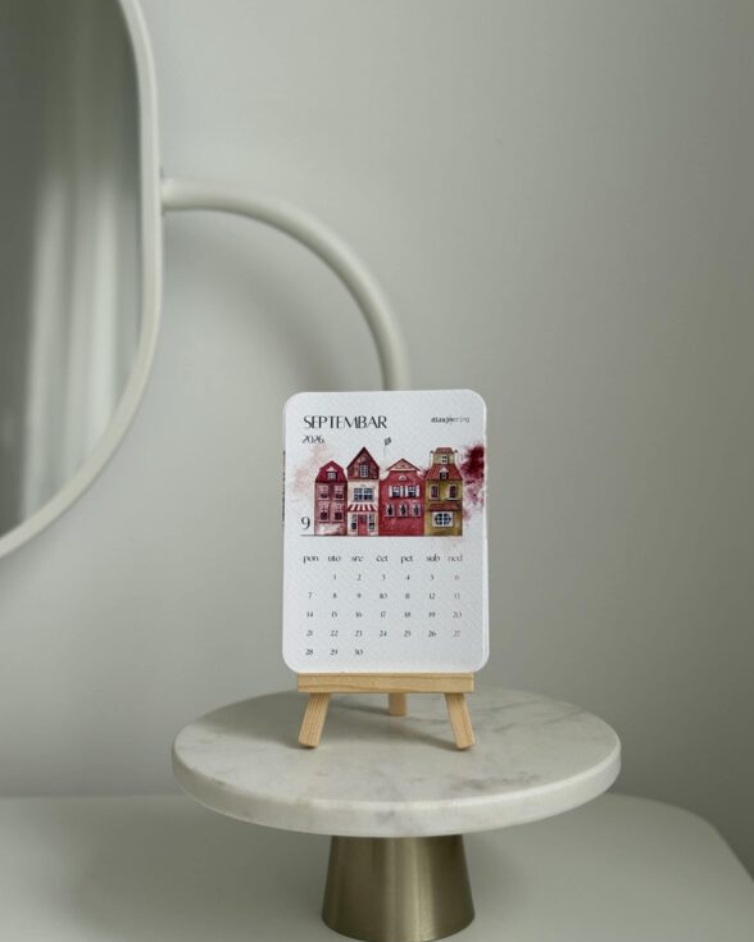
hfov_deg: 29.7
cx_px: 374
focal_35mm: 51
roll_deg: +0.1
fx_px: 1423
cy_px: 497
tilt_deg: -5.7
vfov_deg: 36.6
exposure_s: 1/95
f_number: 1.78
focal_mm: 6.76
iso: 100
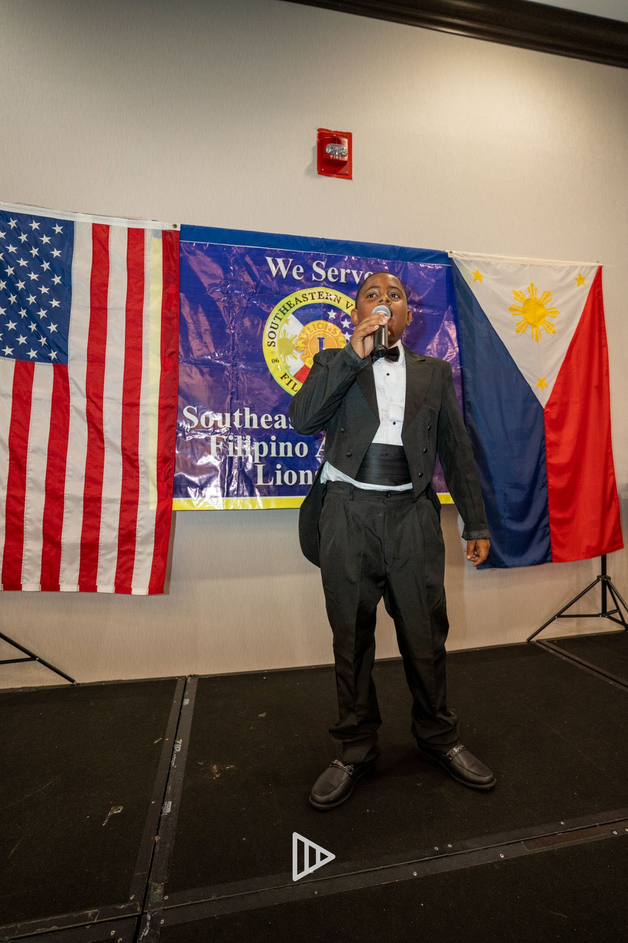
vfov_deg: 93.3
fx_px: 445
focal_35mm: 17
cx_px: 314
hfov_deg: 70.4
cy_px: 472
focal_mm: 17
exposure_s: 1/125
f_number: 3.2
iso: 1600
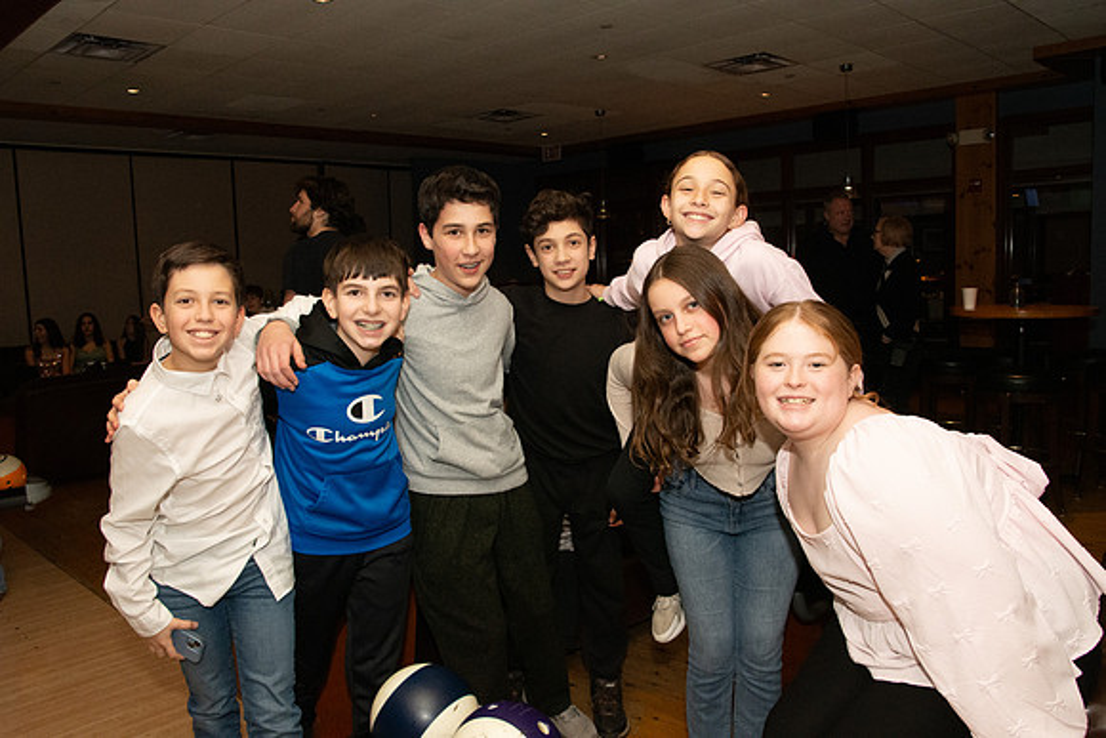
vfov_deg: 48.0
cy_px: 369
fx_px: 830
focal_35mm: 27
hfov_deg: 67.4
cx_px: 553
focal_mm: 18
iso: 4000
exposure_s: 1/250
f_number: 10
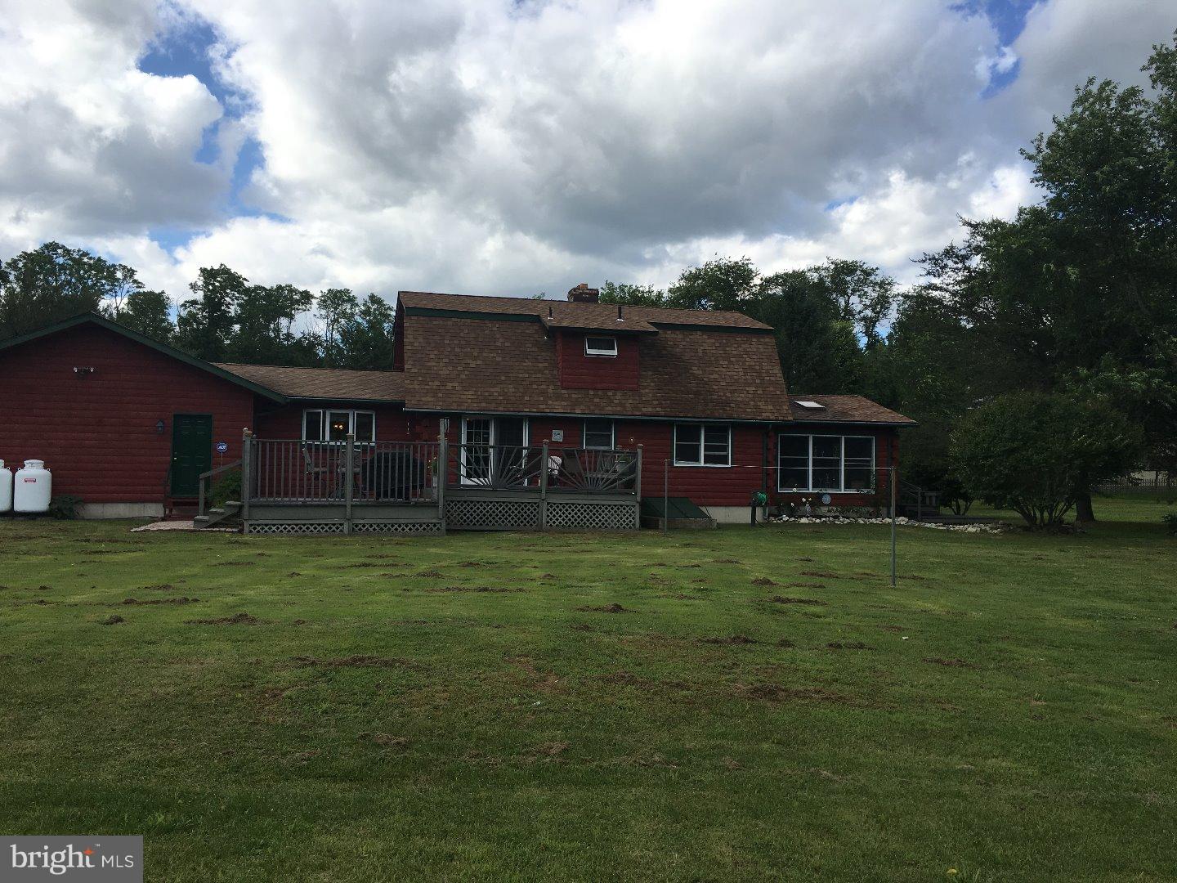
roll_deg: -1.1
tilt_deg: +2.9
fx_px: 986
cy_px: 442
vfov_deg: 48.2
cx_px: 588
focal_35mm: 29
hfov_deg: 61.7
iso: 25
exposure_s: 1/1374
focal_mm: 4.15
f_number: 2.2
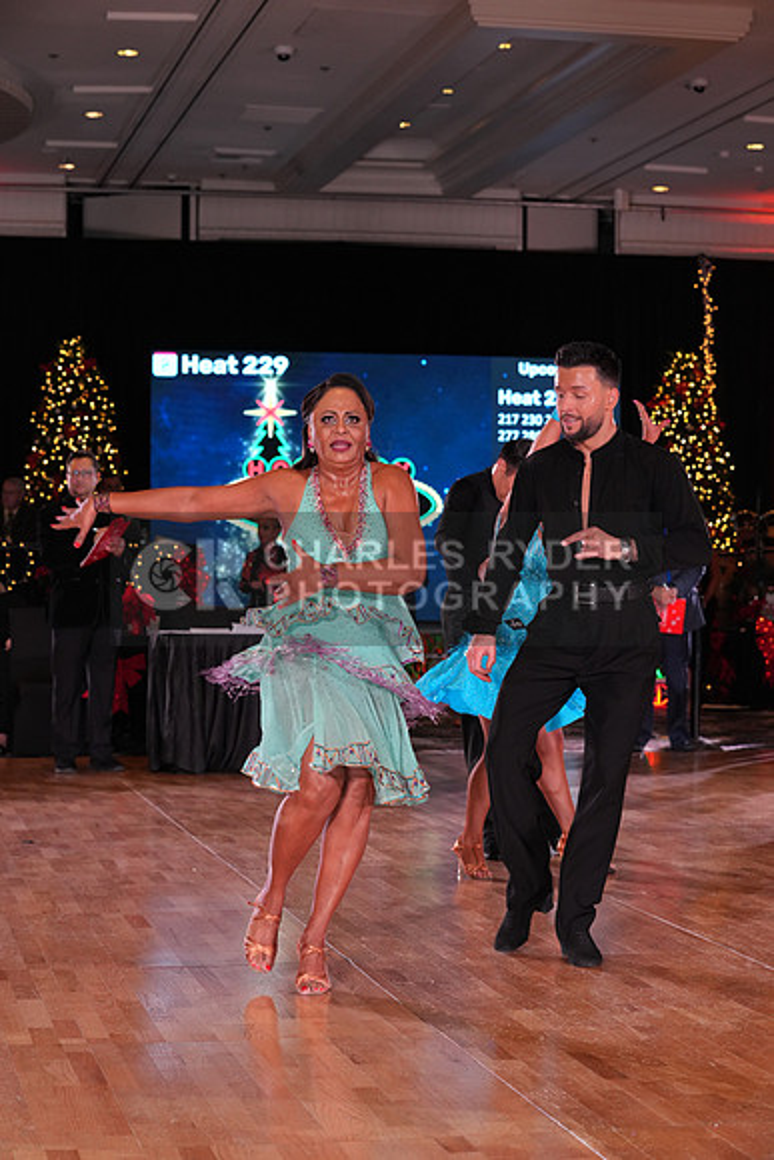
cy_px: 580
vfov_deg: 27.0
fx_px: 2417
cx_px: 387
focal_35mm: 75
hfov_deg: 18.2
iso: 2000
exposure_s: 1/200
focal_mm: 75
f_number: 5
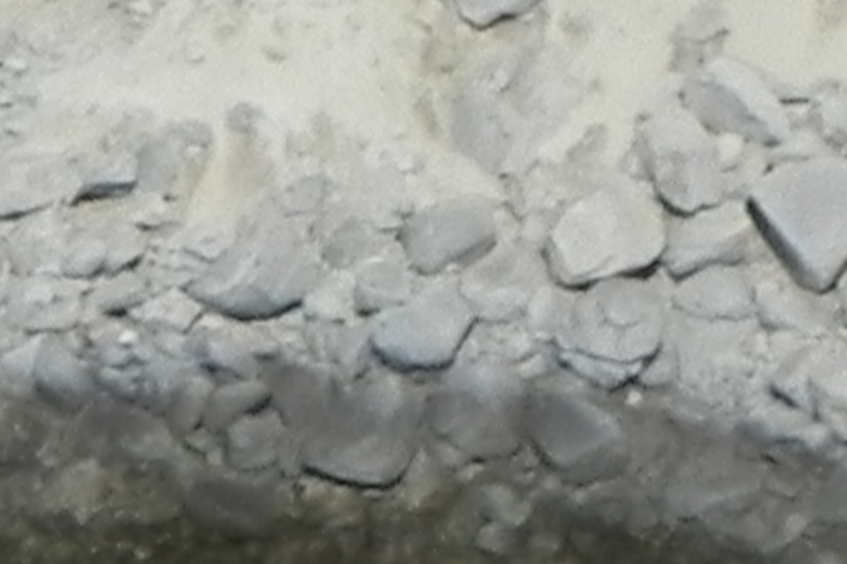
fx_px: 15358
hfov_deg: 3.1
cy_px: -624
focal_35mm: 653
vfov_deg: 2.1
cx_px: -559
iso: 160
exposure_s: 1/766
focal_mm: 15.1
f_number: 8
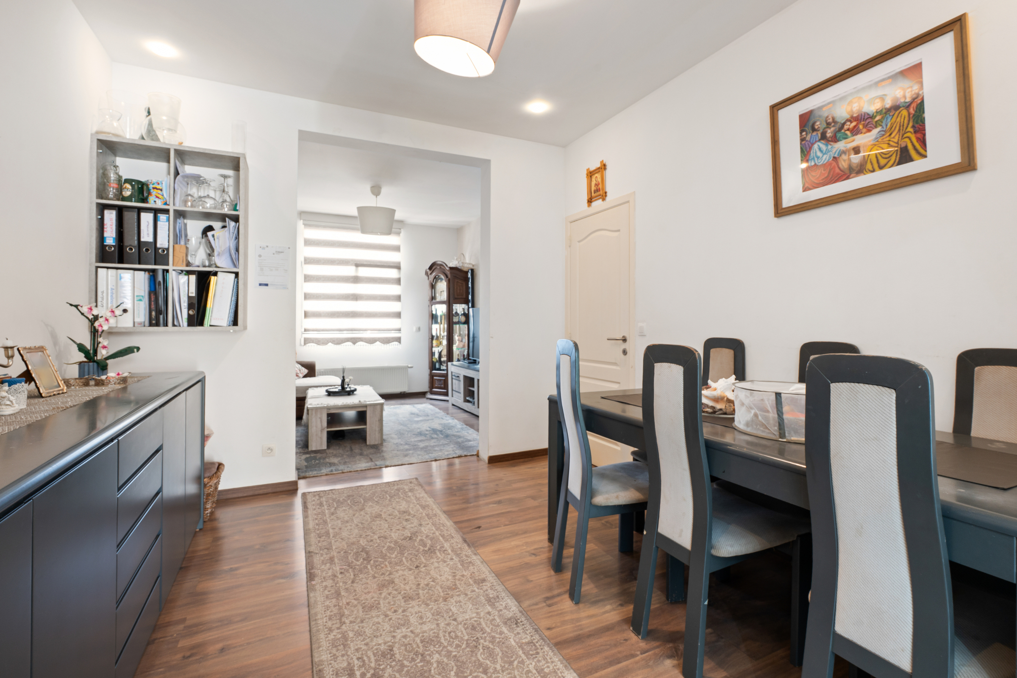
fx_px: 452
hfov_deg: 96.7
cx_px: 508
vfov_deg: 73.7
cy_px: 339
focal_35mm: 16
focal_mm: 16
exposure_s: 1.3
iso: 250
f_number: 11
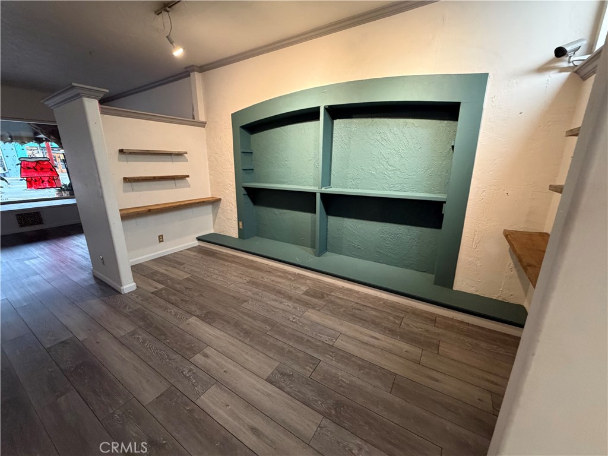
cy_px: 228
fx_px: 246
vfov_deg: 85.7
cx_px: 304
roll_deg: -0.3
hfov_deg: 102.1
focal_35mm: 14
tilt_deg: -14.8
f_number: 2.2
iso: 400
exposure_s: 1/60
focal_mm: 2.22
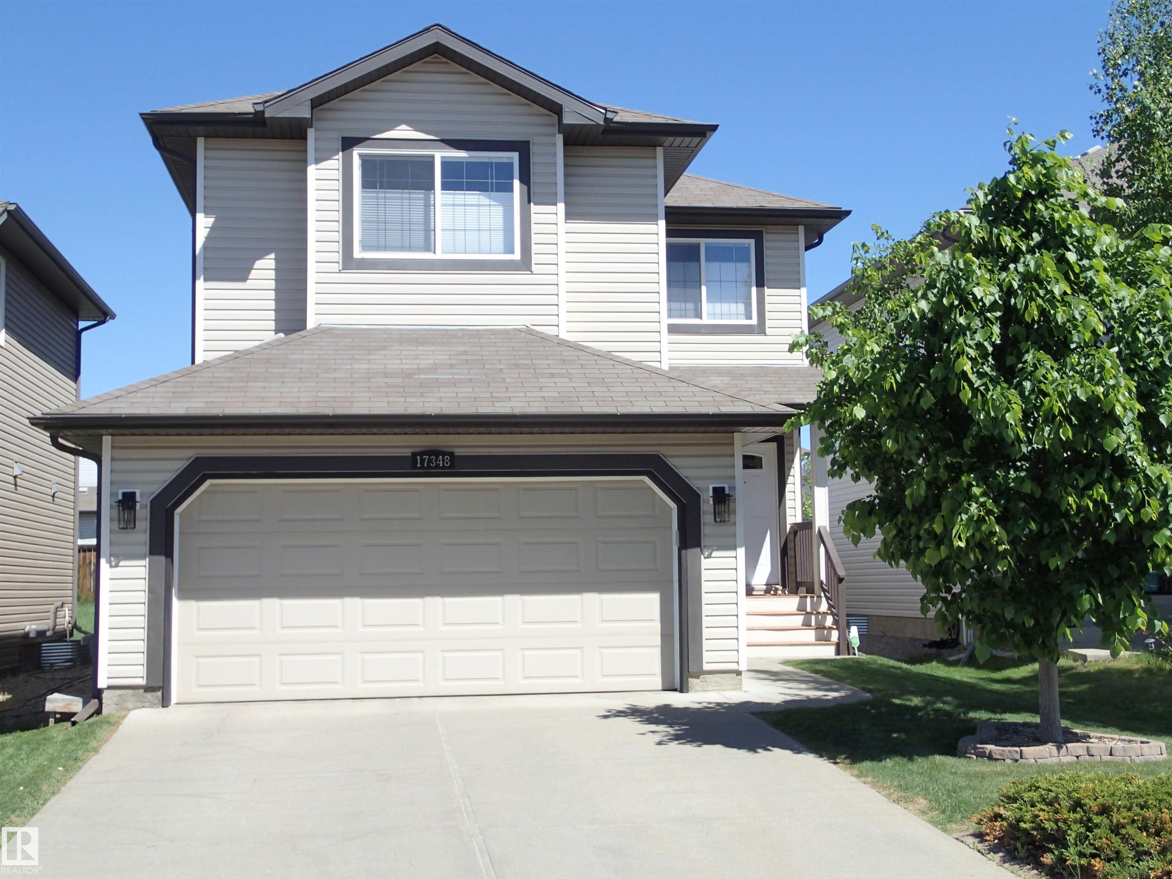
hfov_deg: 41.2
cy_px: 440
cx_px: 586
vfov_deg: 31.5
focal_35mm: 46
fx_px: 1557
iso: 100
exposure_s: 1/500
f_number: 4.5
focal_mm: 8.41
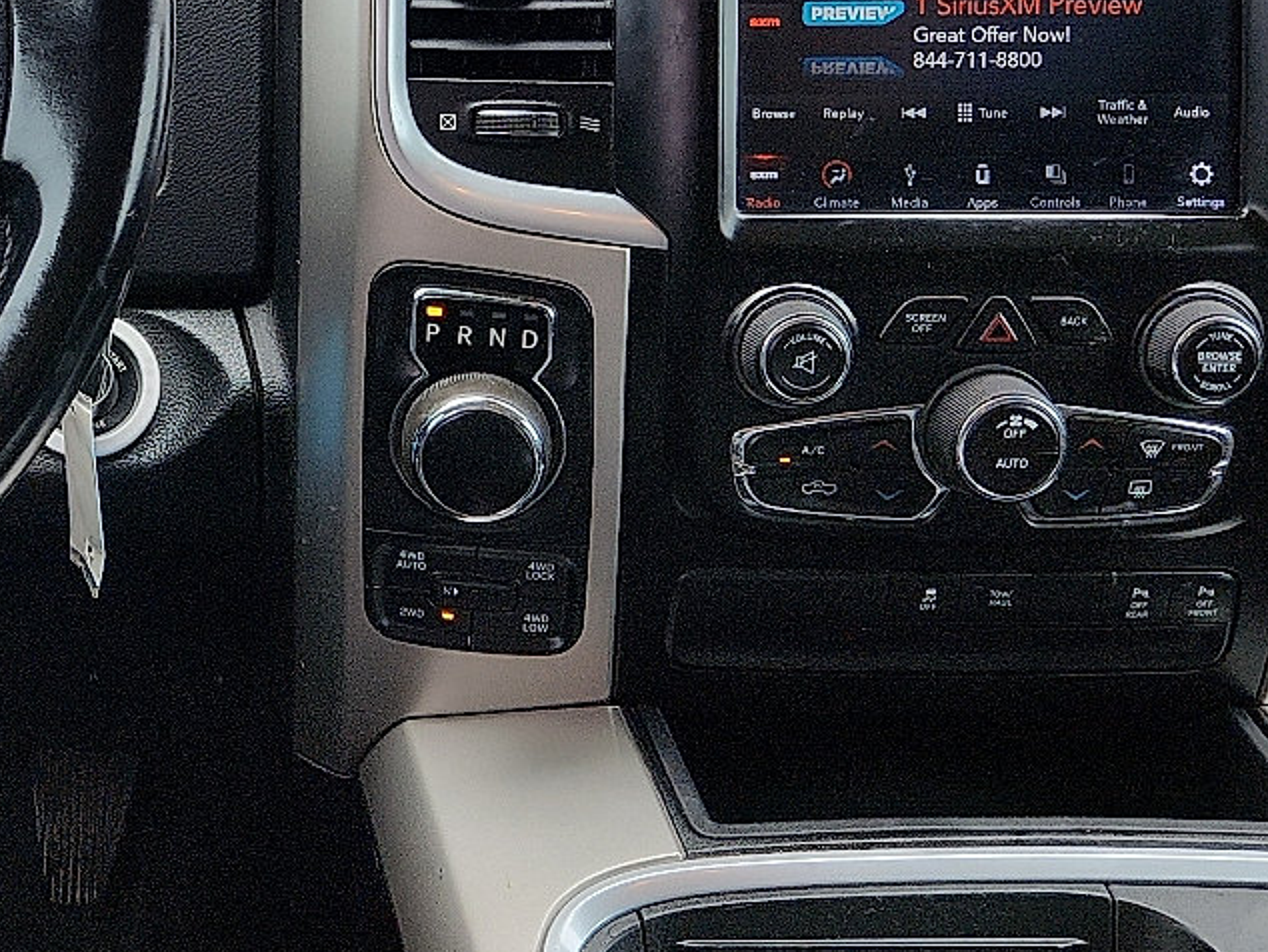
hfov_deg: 31.3
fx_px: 2125
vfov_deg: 24.8
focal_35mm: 58
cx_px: 64
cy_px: 182
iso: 50
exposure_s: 1/167
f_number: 1.8
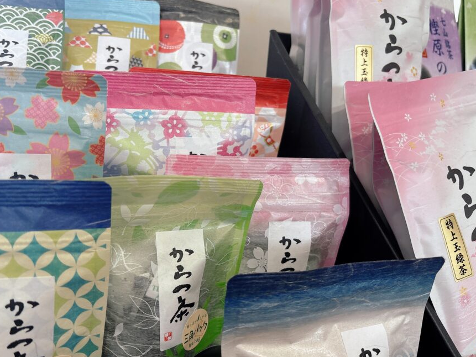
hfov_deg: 61.5
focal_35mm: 29
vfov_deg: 48.2
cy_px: 177
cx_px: 215
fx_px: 399
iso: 100
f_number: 1.6
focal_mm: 5.96
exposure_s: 1/120
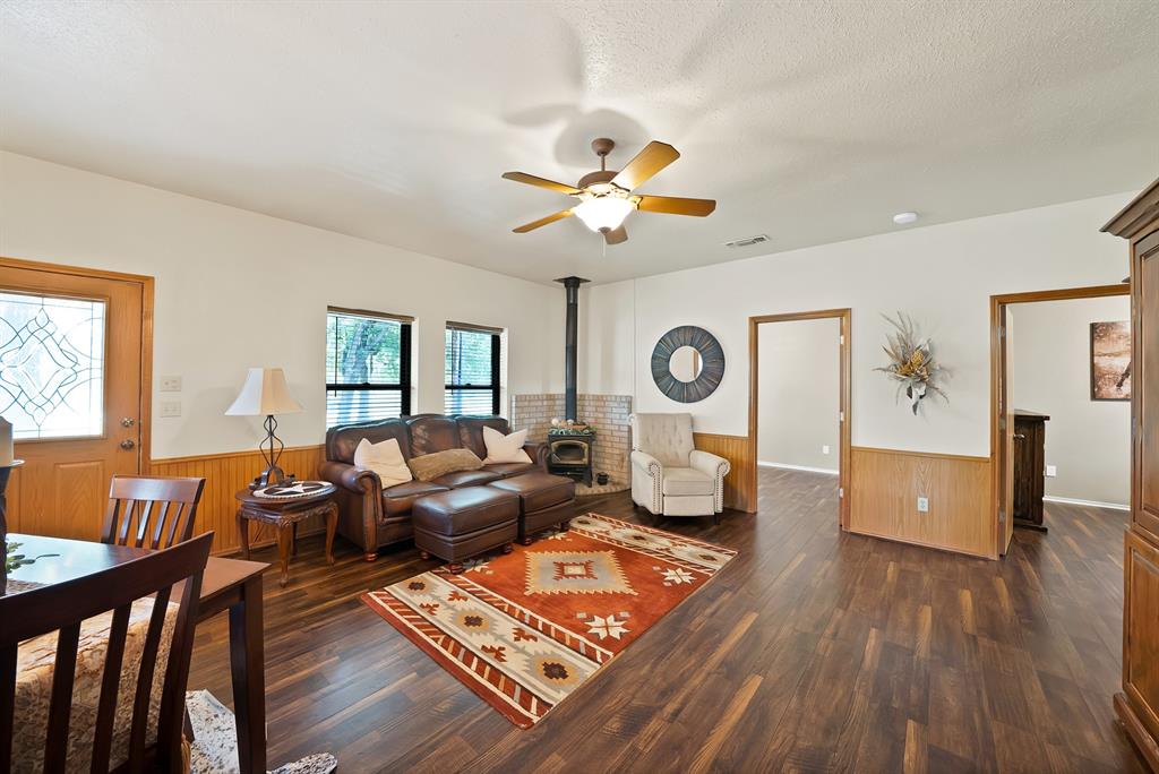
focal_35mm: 12
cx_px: 580
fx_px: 387
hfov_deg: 112.6
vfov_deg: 90.1
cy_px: 387
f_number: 9
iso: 640
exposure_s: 1.6
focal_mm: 12
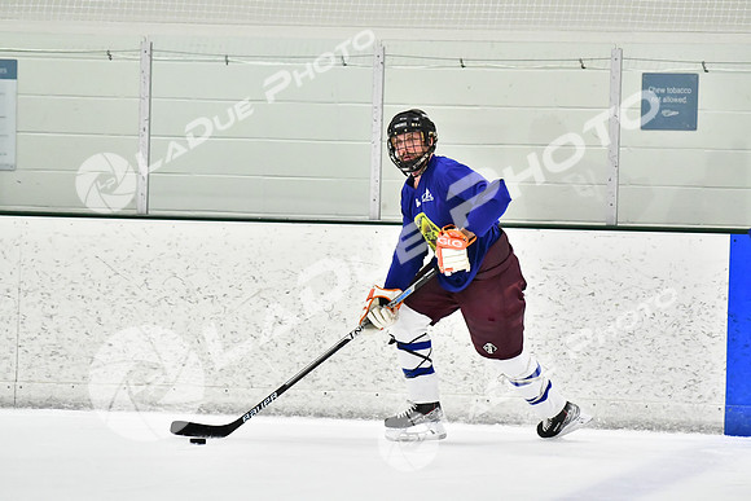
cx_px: 376
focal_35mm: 195
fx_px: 4069
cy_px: 250
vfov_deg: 7.0
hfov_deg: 10.5
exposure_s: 1/1600
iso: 6400
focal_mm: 130
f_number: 2.8
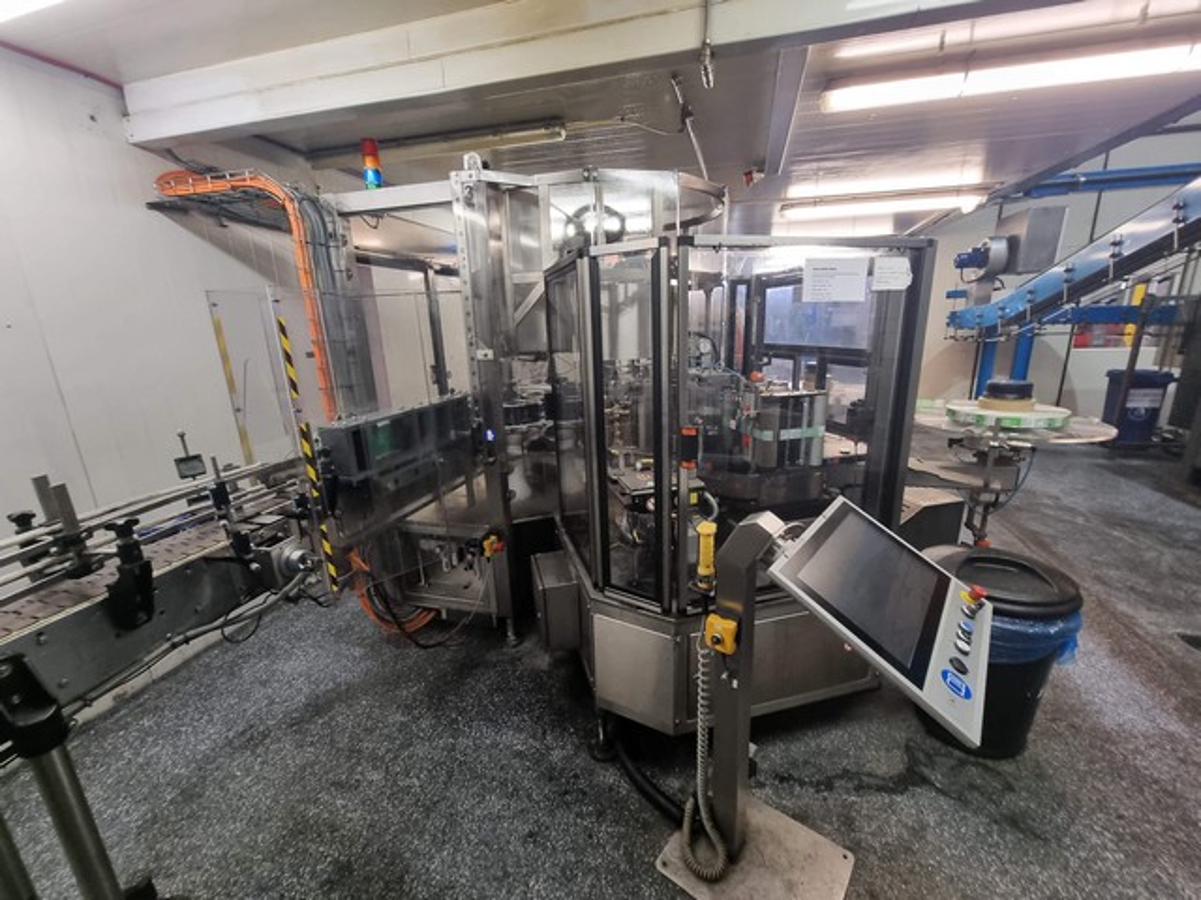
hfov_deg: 106.2
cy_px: 450
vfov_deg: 89.9
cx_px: 600
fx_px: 451
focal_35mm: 13
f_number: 2.2
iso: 200
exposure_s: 1/50
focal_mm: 2.2
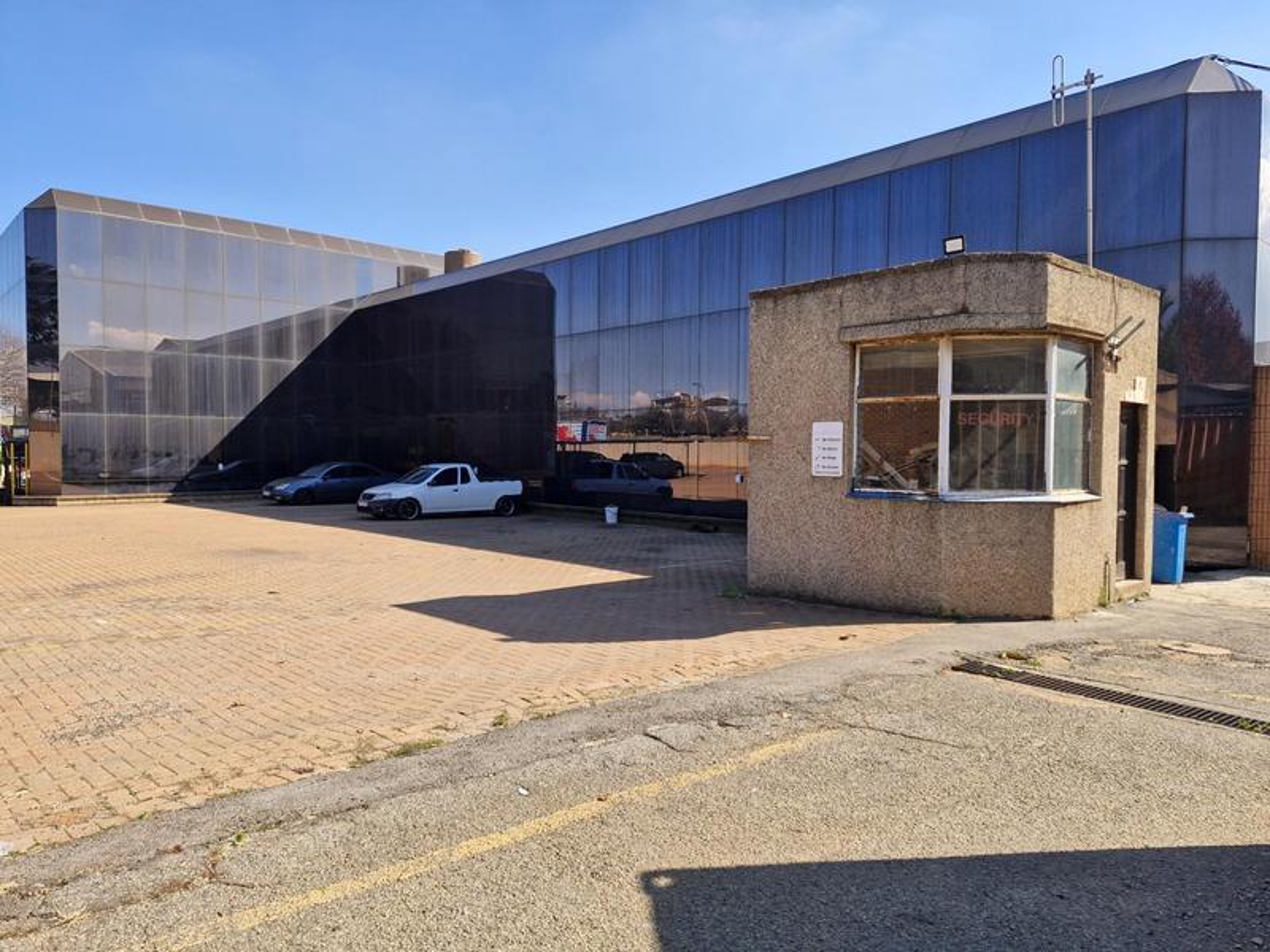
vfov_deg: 58.9
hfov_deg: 73.9
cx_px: 635
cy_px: 476
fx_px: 844
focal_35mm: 23
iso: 50
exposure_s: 1/922
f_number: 1.8
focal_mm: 5.54
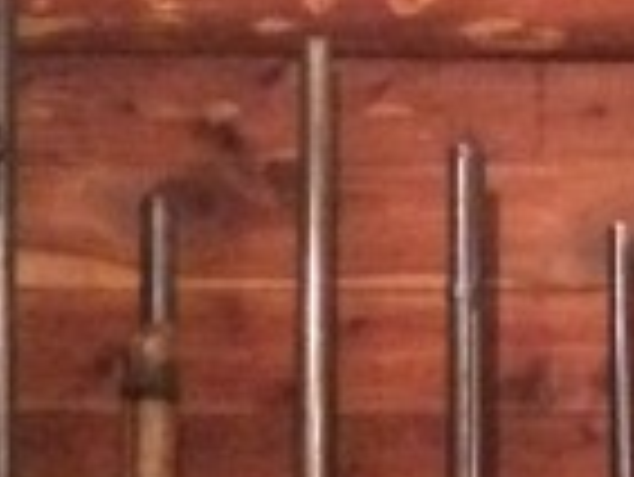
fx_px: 3868
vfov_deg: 6.8
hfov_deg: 8.7
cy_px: 994
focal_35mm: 211
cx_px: 1425
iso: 640
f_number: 2.2
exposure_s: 1/15
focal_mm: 4.15
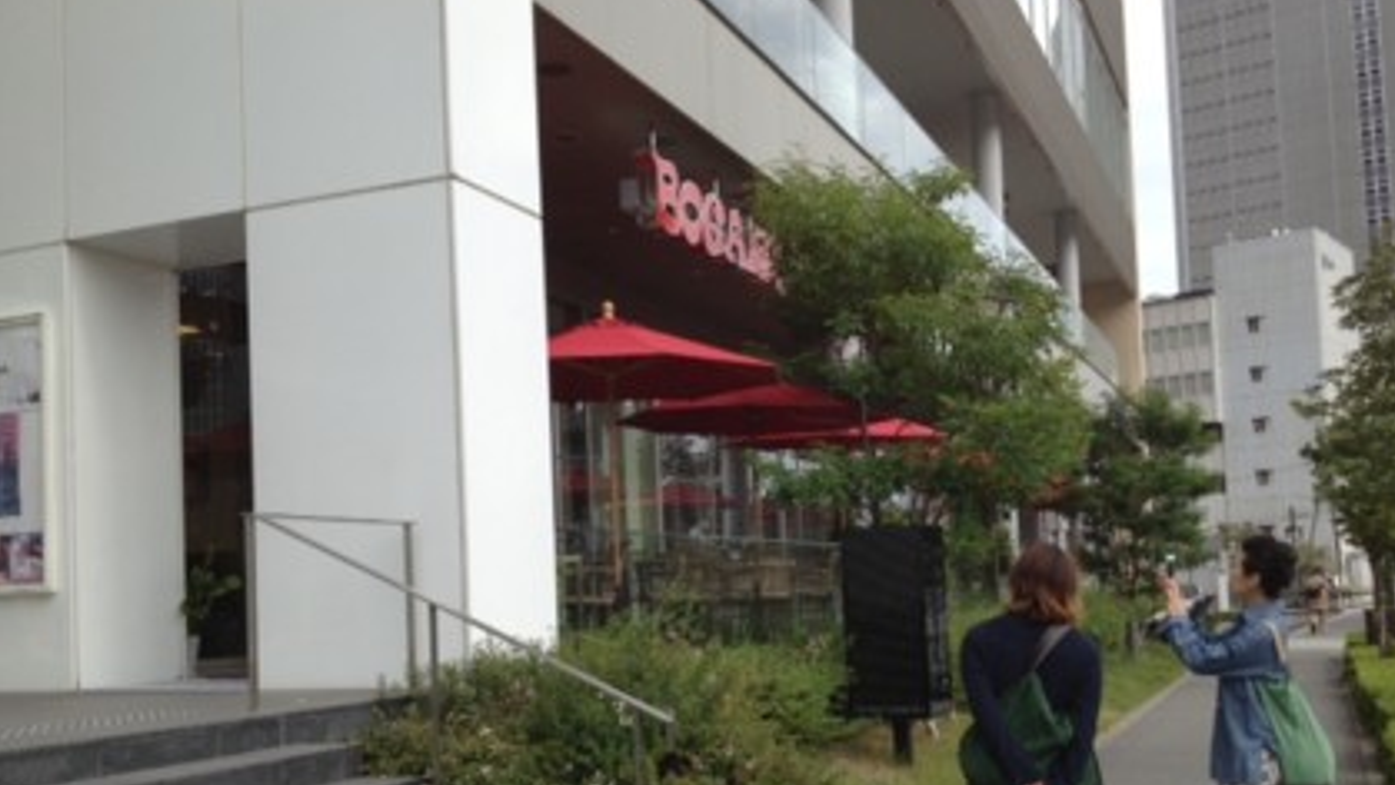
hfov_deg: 49.3
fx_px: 1517
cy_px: 516
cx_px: 746
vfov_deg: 28.9
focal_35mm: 41
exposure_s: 1/920
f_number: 2.4
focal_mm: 4.28
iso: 50
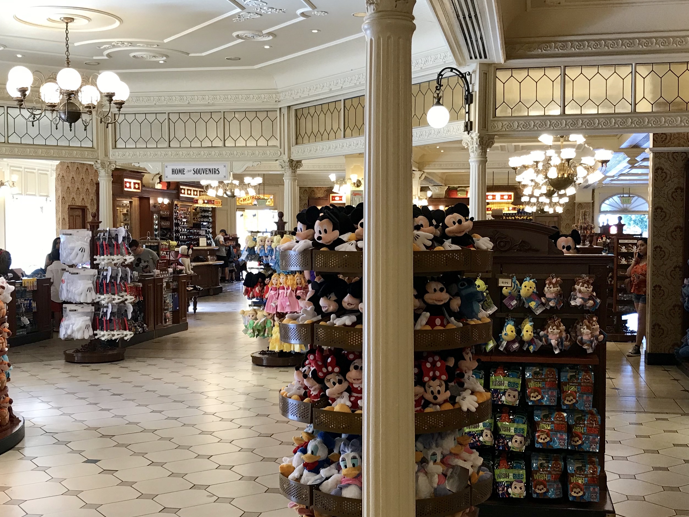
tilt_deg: -4.1
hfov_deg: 42.0
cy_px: 286
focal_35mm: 45
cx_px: 374
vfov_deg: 32.2
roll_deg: +0.6
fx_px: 896
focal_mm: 3.99
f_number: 1.8
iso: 32
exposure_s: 1/24
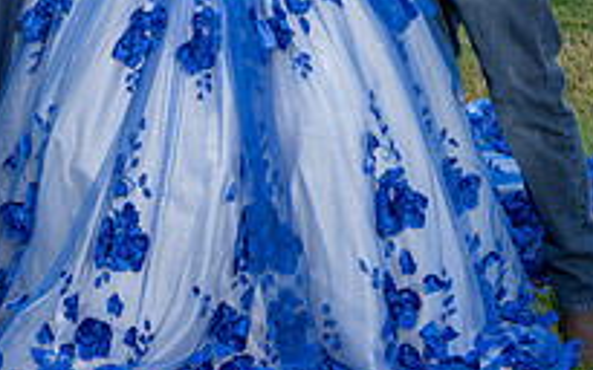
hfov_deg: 17.5
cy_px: -182
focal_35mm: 119
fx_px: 1923
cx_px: 209
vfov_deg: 10.6
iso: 80
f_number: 5
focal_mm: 36.7
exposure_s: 1/125
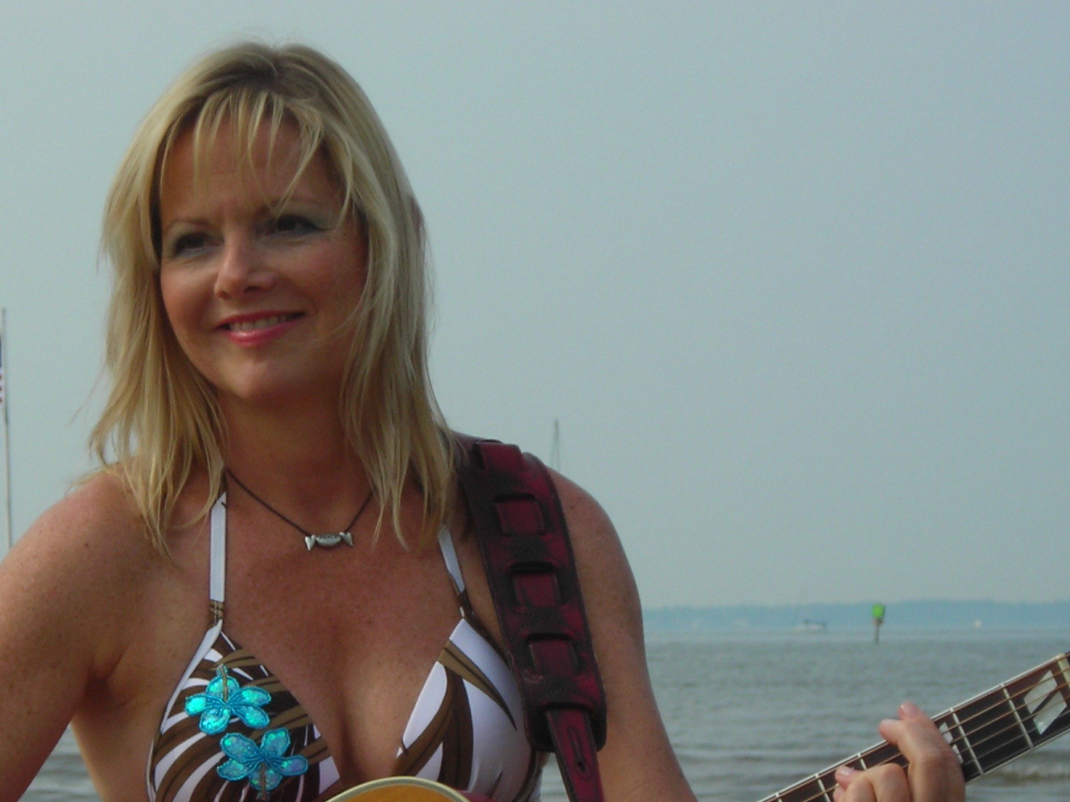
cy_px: 582
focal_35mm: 204
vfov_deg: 7.3
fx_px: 6305
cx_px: 391
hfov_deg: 9.7
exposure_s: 1/341
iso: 50
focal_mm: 19.2
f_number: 5.3
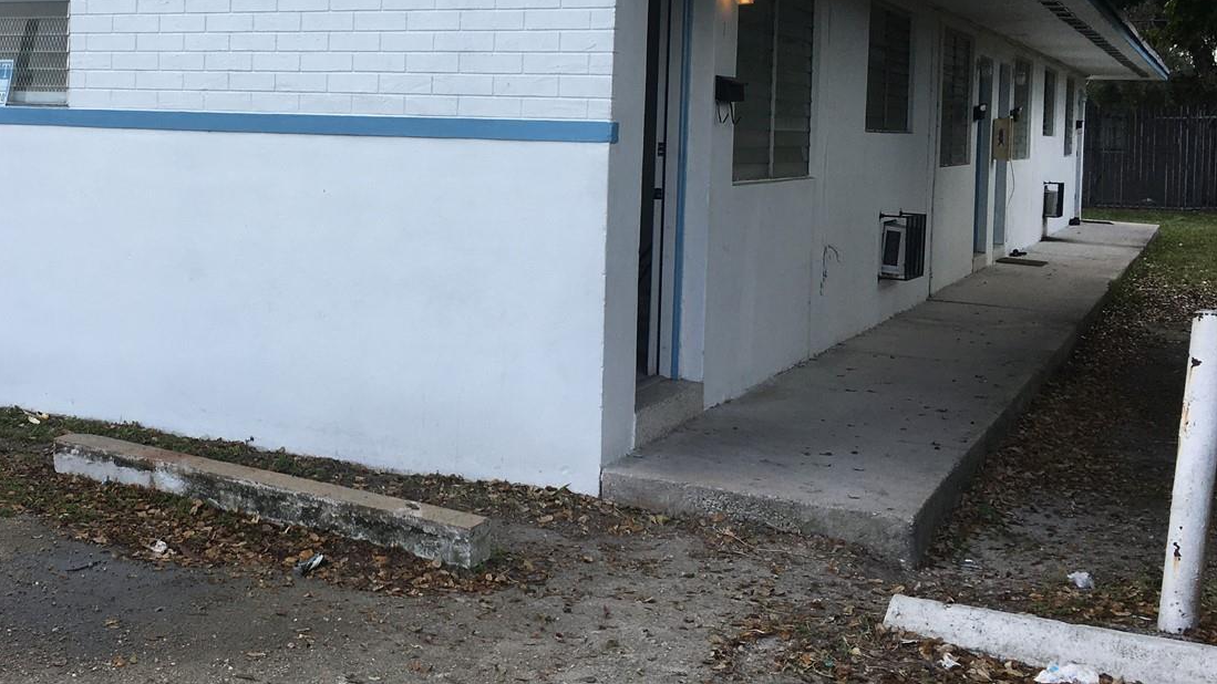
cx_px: 350
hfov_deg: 43.6
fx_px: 1484
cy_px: 180
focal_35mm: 46
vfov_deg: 25.7
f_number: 2.2
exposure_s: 1/541
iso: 25
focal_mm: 4.15
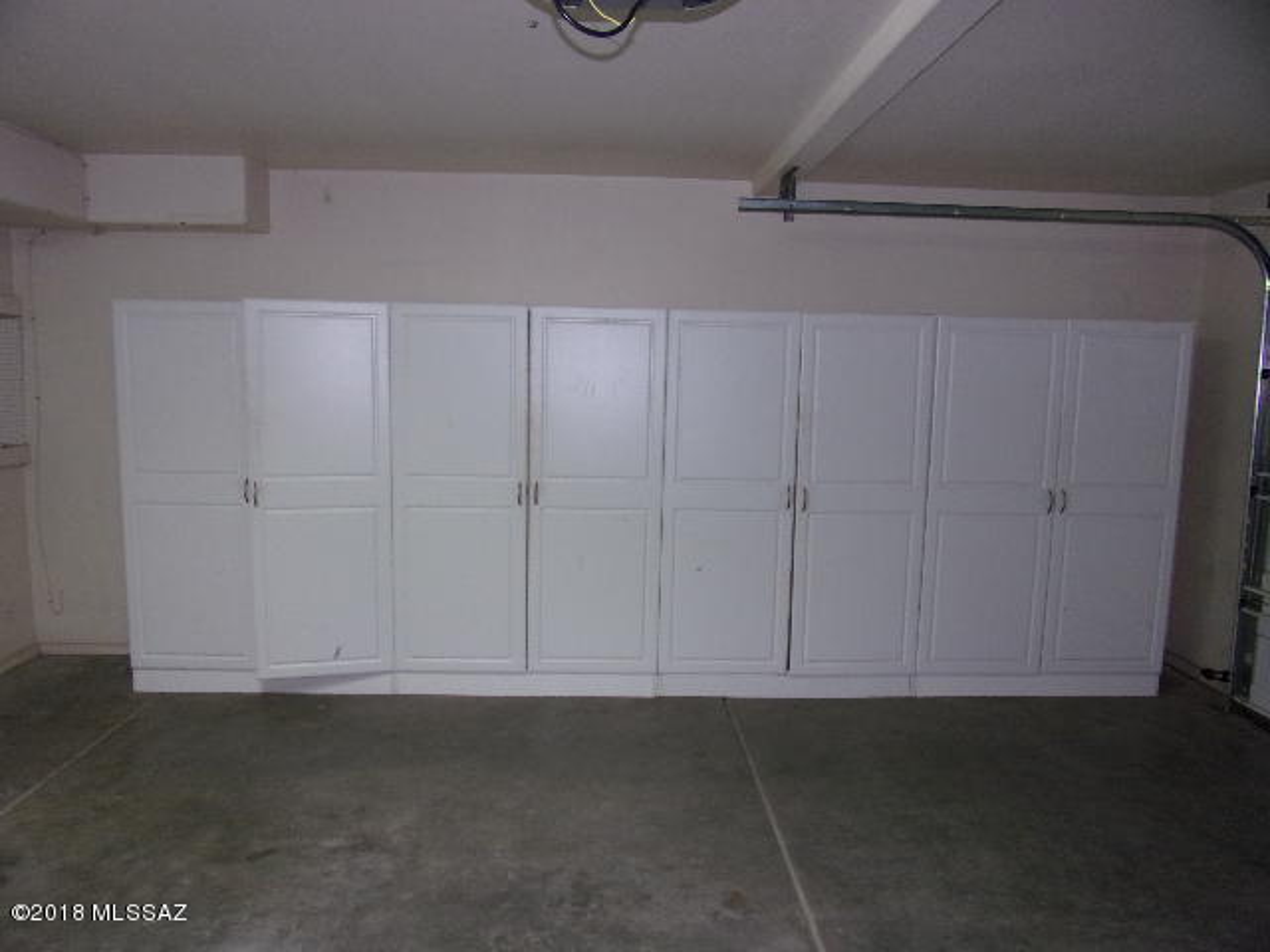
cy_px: 476
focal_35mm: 24
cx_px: 635
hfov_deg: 71.6
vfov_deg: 56.8
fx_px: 881
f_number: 3.3
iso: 200
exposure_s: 1/34
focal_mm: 4.3
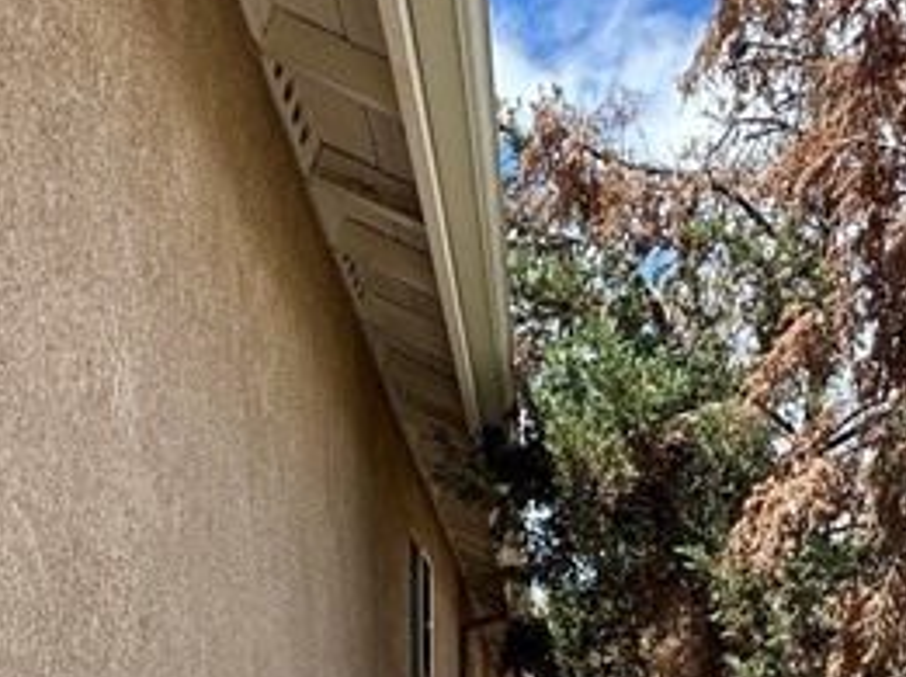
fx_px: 1438
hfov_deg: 34.9
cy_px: 944
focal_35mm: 55
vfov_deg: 22.8
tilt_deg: -6.9
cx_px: 545
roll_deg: -0.4
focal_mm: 2.22
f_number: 2.2
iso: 40
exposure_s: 1/619
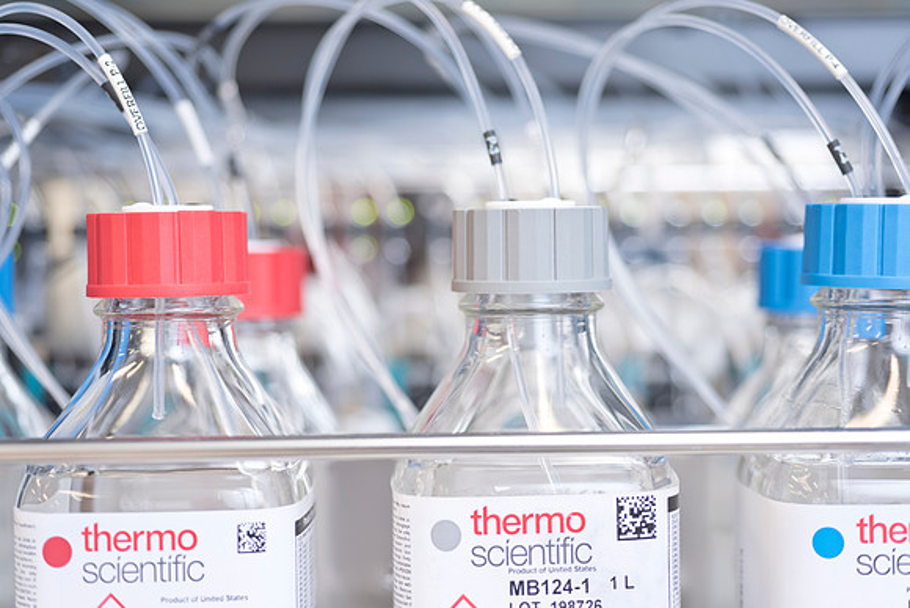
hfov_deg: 33.4
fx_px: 1517
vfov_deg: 22.6
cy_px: 304
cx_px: 455
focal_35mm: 60
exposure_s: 1/125
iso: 400
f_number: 3.5
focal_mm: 60
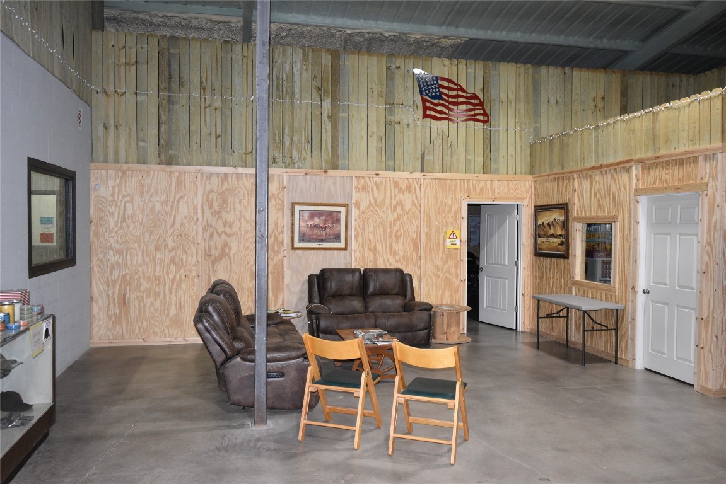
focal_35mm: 30
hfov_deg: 61.9
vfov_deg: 43.6
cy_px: 242
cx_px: 363
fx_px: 605
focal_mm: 20
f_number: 5.6
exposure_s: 1/60
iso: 1600
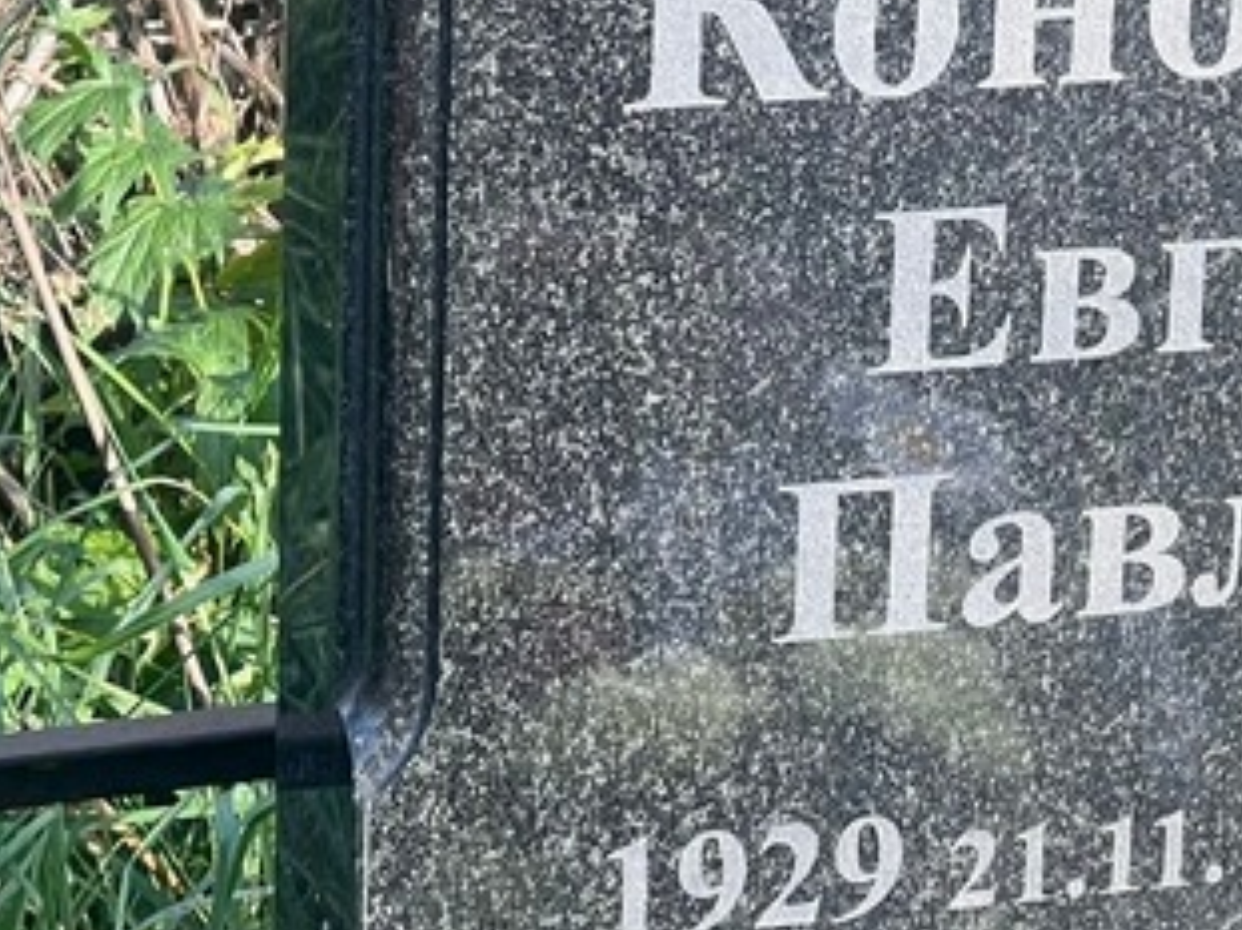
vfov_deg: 7.5
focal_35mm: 198
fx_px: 7101
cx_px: 1014
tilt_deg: -20.0
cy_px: 495
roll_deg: -2.9
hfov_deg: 10.0
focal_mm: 9
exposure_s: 1/102
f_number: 2.8
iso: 32
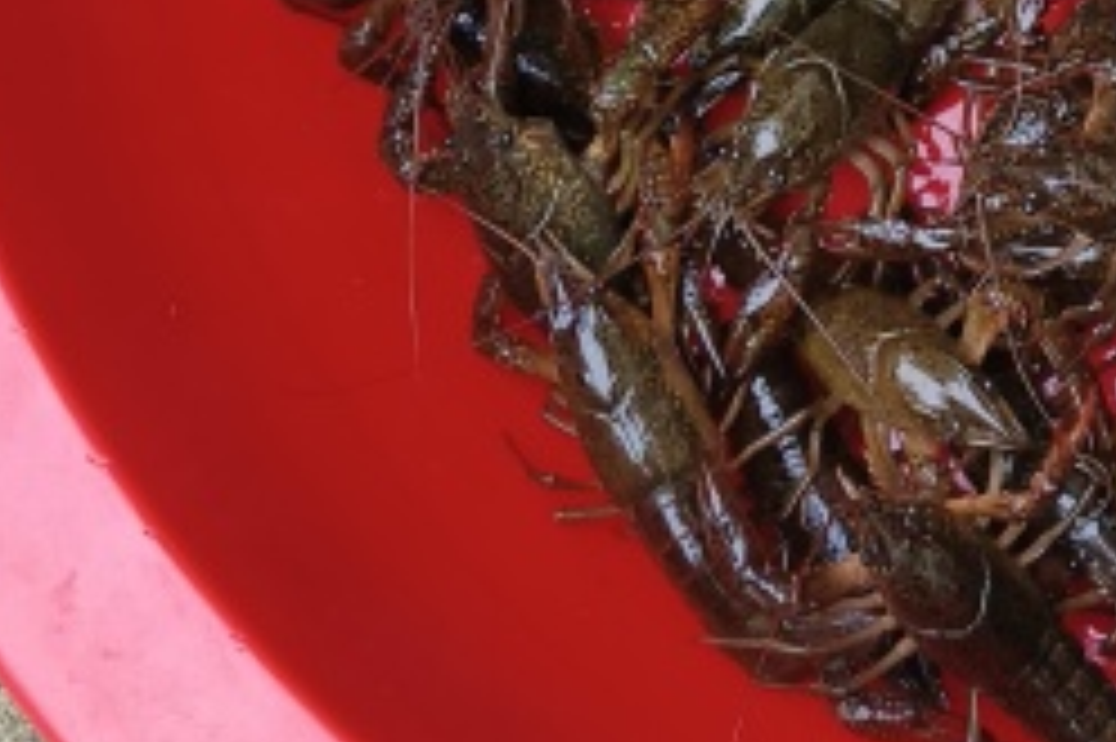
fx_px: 3470
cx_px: 1526
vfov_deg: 11.8
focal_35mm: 112
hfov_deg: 17.0
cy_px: -277
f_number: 1.79
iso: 694
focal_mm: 4.84
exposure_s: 1/33.3
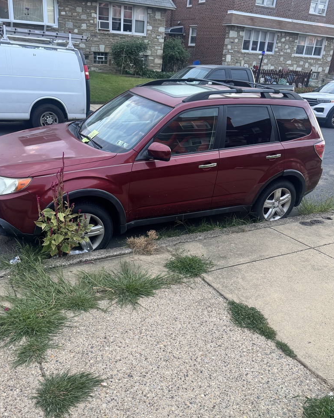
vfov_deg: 60.4
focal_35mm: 29
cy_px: 212
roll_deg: -2.6
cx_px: 147
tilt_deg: -21.9
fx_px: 358
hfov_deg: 49.9
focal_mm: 6.76
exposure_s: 1/121
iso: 160
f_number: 1.78
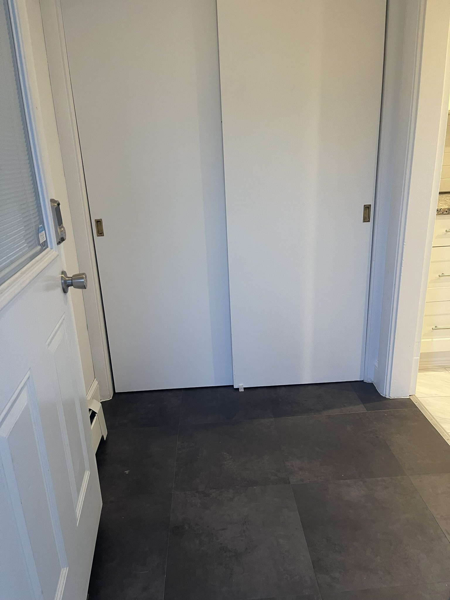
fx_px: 433
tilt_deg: -19.0
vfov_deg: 69.4
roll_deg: +3.1
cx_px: 225
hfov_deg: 54.9
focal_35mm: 25
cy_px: 300
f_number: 1.6
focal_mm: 5.1
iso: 320
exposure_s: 1/60
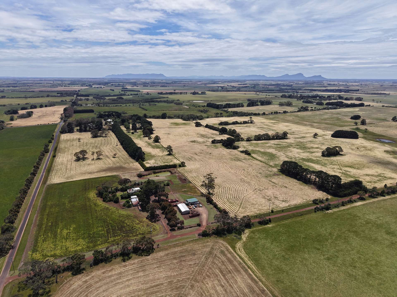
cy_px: 148
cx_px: 198
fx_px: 275
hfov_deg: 71.6
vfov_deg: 56.8
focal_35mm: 24
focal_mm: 8.67
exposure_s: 1/6000
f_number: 1.8
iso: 150
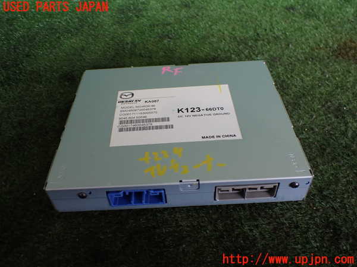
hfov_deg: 60.0
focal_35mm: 30
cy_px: 134
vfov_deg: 46.8
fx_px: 309
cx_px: 178
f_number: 2.3
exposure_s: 1/125
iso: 160
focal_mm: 5.4
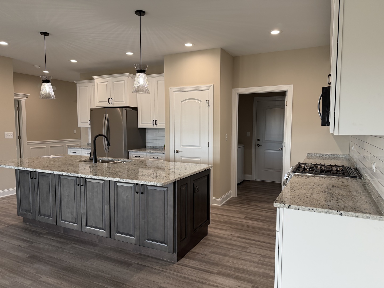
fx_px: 266
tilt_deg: -4.5
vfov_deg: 56.8
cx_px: 192
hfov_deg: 71.6
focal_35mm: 24
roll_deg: +0.6
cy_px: 144
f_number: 1.78
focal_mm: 6.76
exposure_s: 1/120
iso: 160
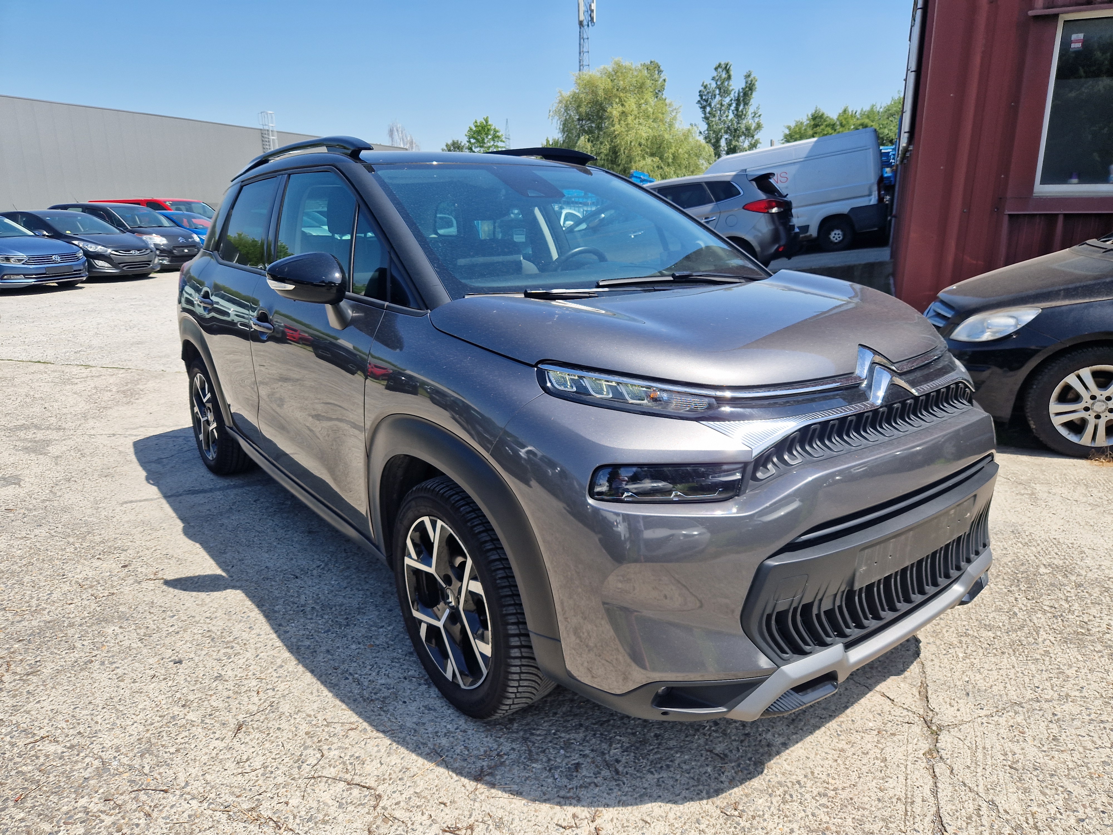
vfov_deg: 58.9
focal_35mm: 23
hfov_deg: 73.9
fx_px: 740
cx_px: 556
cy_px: 418
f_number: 1.8
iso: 50
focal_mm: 5.4
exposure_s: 1/1132
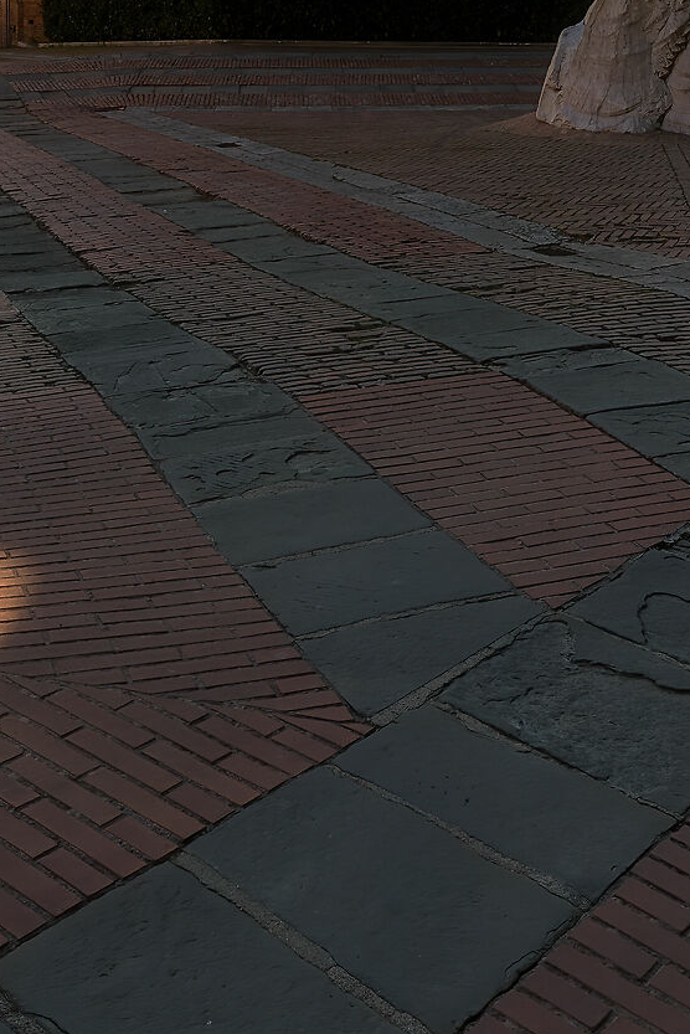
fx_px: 1407
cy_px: -194
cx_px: 392
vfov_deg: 33.3
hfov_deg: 27.5
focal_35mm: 49
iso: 64
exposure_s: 1/100
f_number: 8
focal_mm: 17
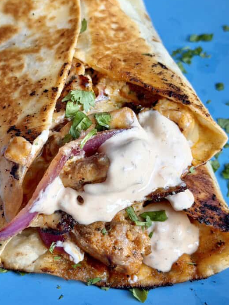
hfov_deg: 21.9
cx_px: 111
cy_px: 158
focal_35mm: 67
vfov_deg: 29.0
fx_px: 591
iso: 50
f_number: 1.8
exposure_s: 1/121
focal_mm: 6.8
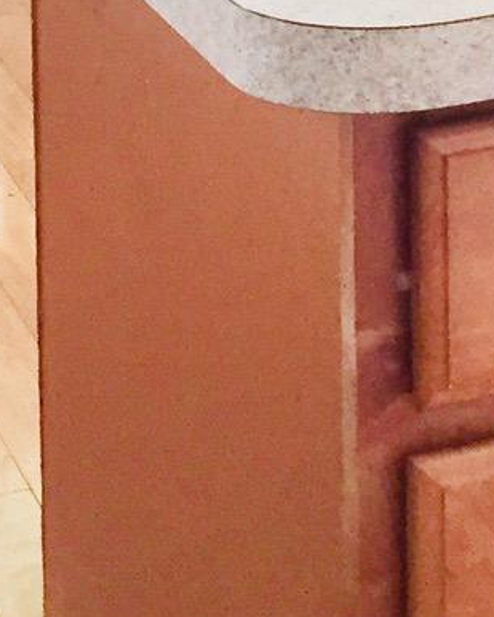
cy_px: -595
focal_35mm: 150
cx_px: 540
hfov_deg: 10.2
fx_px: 2740
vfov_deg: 11.6
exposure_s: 1/30
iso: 125
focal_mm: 4.15
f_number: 2.2
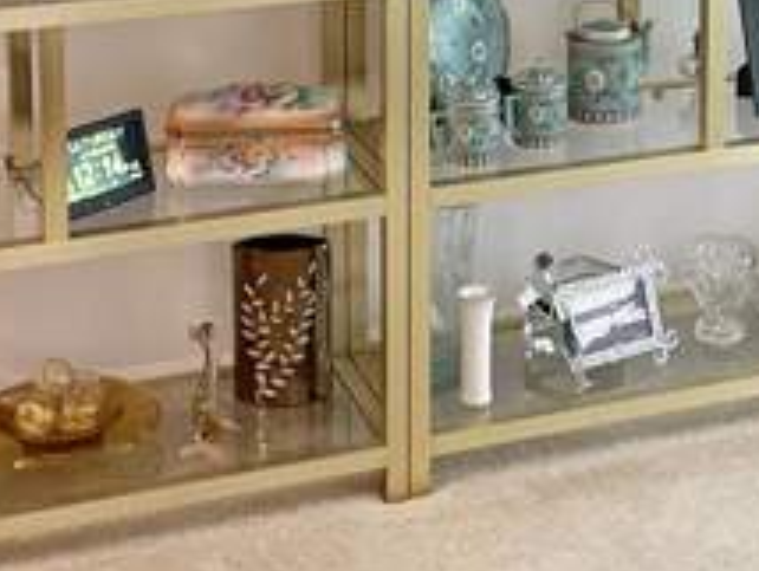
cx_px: 638
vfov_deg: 14.5
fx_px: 2129
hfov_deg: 19.9
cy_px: -223
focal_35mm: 97
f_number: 1.6
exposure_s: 1/60
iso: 160
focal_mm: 4.2
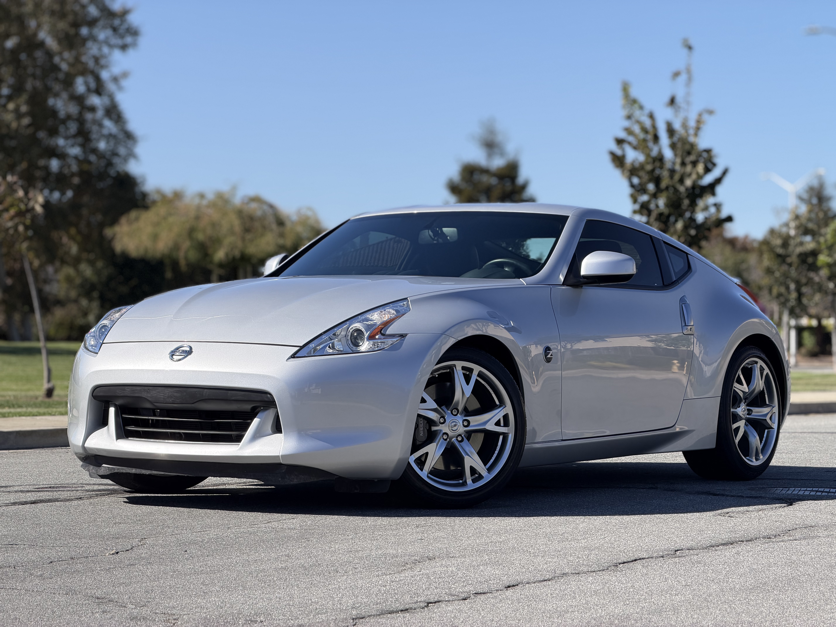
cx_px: 418
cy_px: 314
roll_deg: -0.9
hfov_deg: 19.6
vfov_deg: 14.8
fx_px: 2415
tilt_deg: +0.5
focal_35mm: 100
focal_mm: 16.89
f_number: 2.8
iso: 32
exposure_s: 1/701
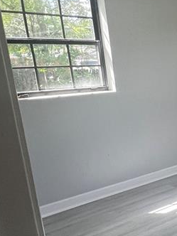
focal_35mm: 47
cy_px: 132
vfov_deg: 40.4
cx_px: 311
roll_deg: +0.1
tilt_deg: -14.9
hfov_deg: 21.5
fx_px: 320
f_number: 1.8
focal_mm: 1.57
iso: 40
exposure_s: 1/99
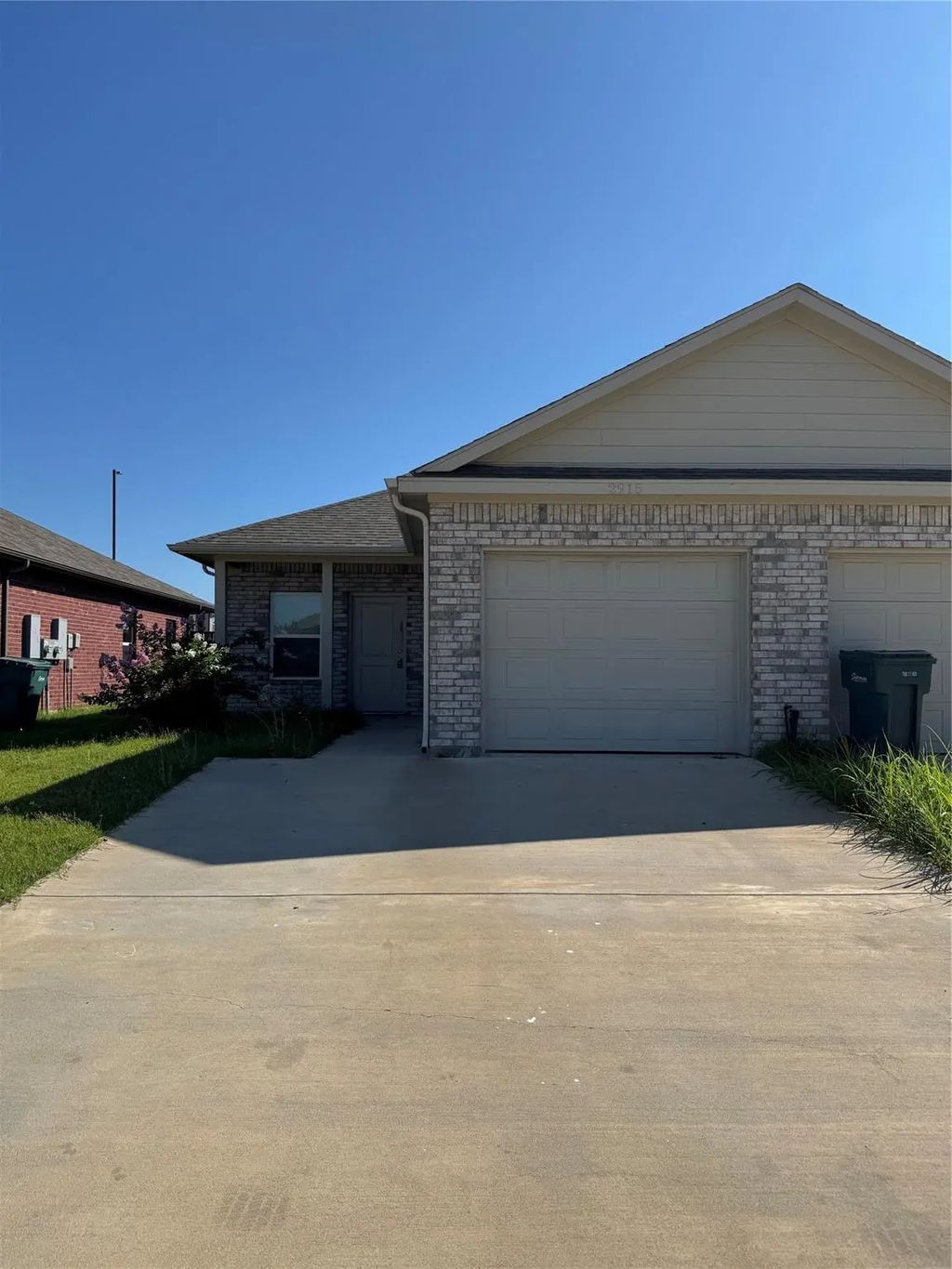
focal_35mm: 24
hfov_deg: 56.8
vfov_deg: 71.6
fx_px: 880
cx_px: 476
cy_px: 634
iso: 80
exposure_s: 1/6410
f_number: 1.78
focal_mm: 6.76
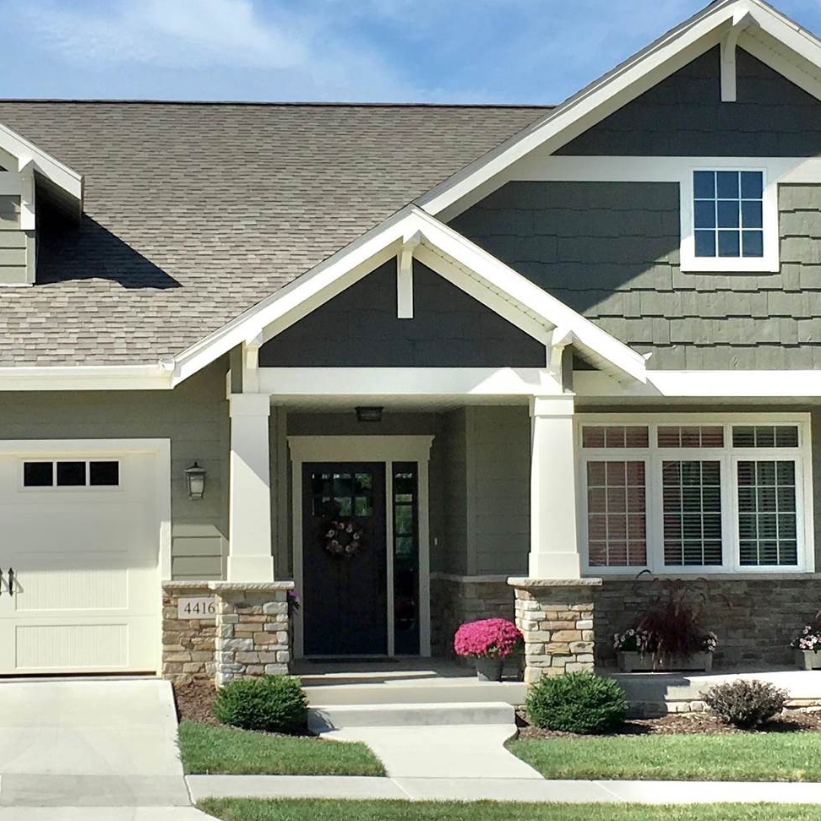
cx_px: 322
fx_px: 2173
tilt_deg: +4.9
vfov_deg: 21.4
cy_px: 363
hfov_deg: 21.4
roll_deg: +0.3
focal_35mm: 81
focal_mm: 4.15
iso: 25
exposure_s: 1/2079
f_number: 2.2
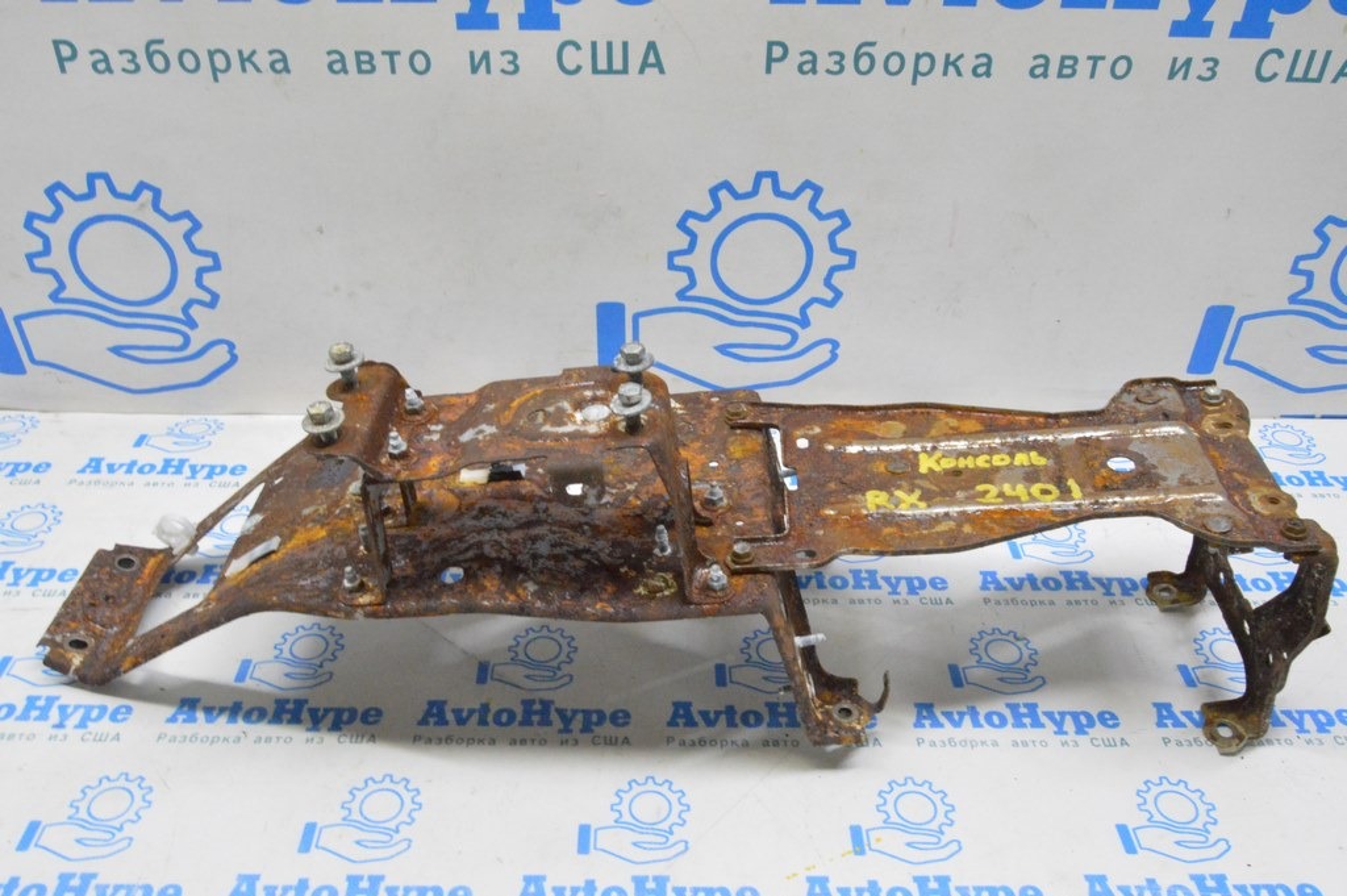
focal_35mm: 30
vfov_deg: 43.5
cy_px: 448
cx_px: 674
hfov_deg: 62.0
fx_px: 1122
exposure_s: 1/20
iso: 6400
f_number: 20
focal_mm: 20
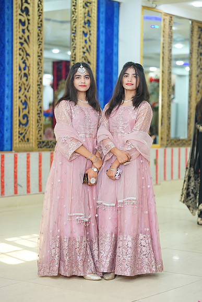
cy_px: 151
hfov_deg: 16.1
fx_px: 715
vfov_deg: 23.9
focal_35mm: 85
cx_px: 101
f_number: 2.8
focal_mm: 85
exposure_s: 1/160
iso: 640
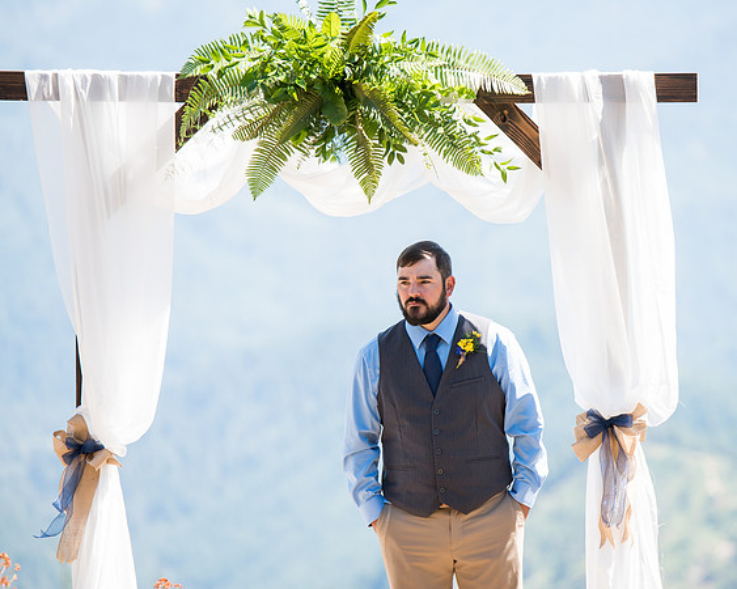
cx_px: 443
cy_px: 295
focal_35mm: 228
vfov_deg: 6.8
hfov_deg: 8.5
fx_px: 4966
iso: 125
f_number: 4
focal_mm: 200
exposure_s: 1/400
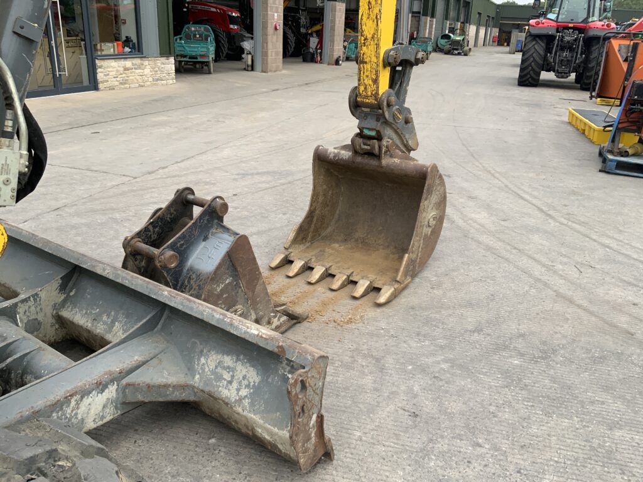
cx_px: 322
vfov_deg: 48.2
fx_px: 539
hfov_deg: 61.7
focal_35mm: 29
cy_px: 241
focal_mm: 3
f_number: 1.8
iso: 16
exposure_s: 1/691
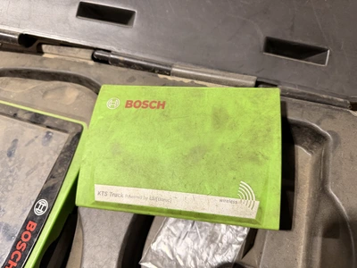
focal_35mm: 24
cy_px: 134
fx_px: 248
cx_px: 178
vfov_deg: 56.8
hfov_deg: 71.6
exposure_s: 1/60
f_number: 1.78
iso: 400
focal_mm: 6.76
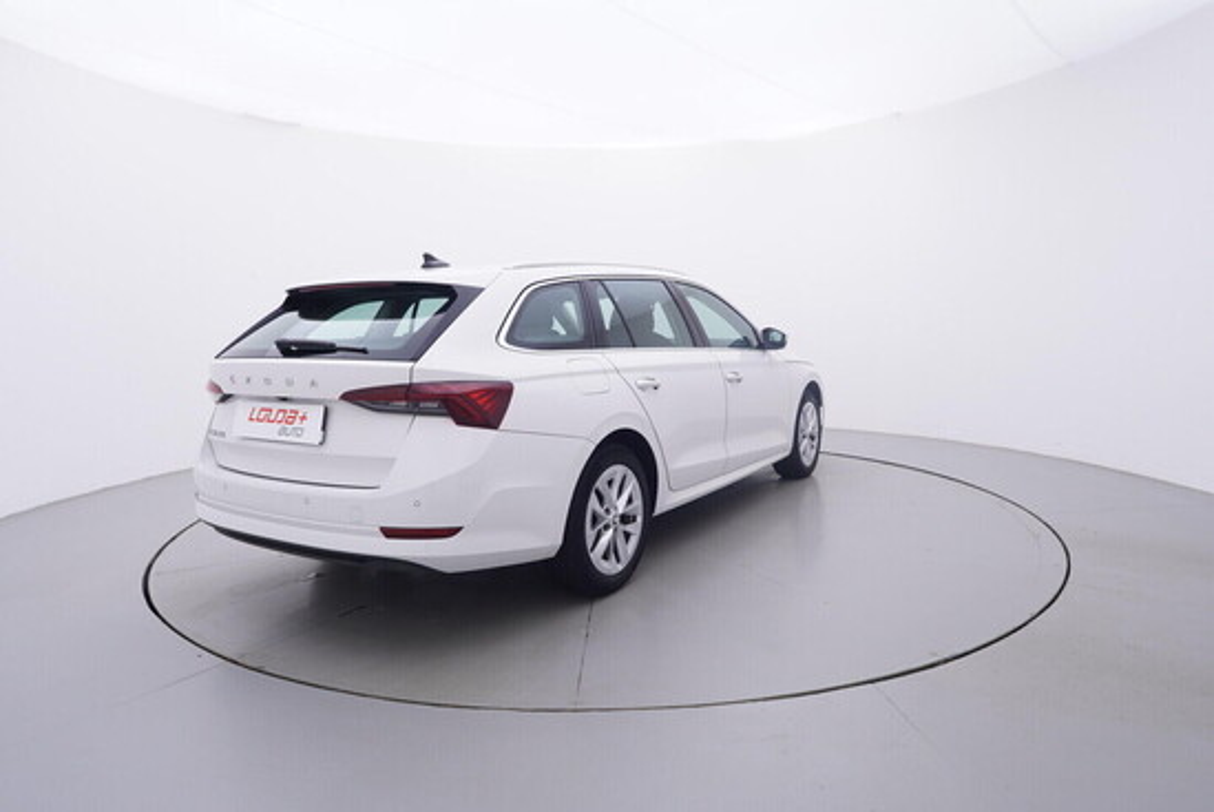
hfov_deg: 77.3
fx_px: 759
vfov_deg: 56.2
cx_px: 607
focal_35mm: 22
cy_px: 406
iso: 200
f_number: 5
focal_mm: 15
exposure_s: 1/80
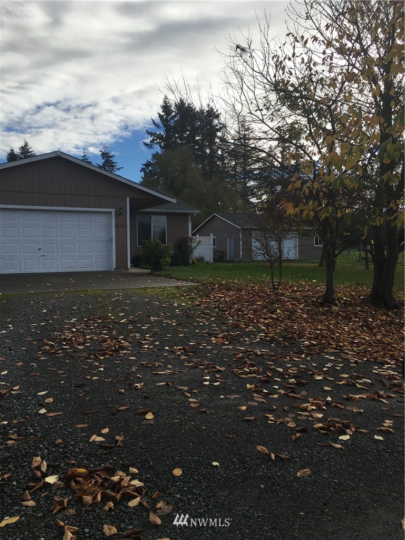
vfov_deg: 61.7
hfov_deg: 48.2
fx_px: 452
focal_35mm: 29
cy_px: 270
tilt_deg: -2.4
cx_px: 202
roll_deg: +1.3
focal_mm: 4.15
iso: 25
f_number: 2.2
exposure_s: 1/1637
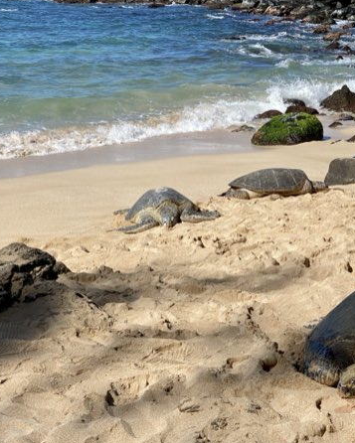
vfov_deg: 25.7
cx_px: 261
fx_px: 972
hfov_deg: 20.6
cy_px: 229
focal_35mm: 74
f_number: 2
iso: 20
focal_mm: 6
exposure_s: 1/2660
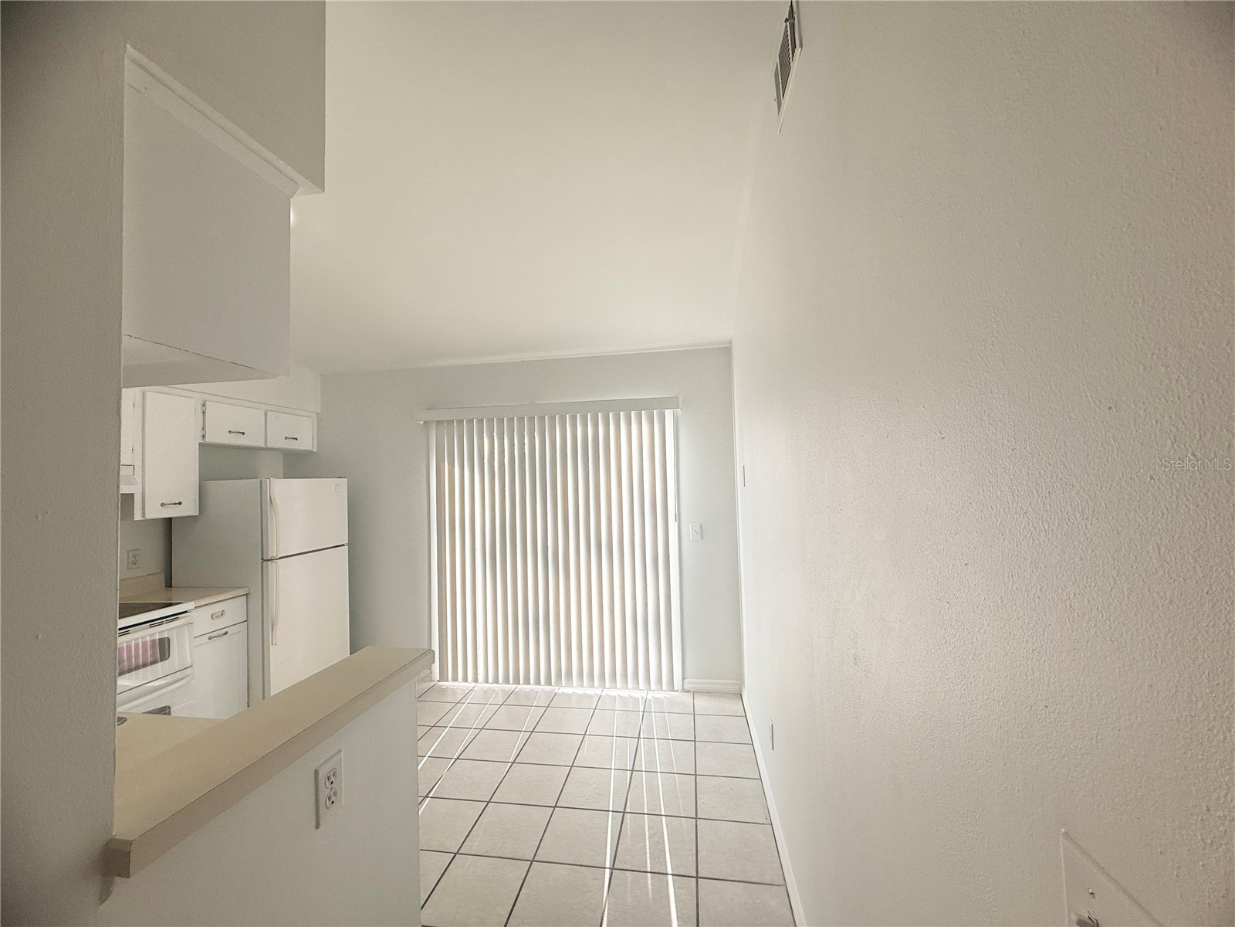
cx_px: 618
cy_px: 464
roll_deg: +2.0
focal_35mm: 14
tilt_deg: +2.3
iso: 50
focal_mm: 2.22
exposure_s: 1/312
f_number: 2.2
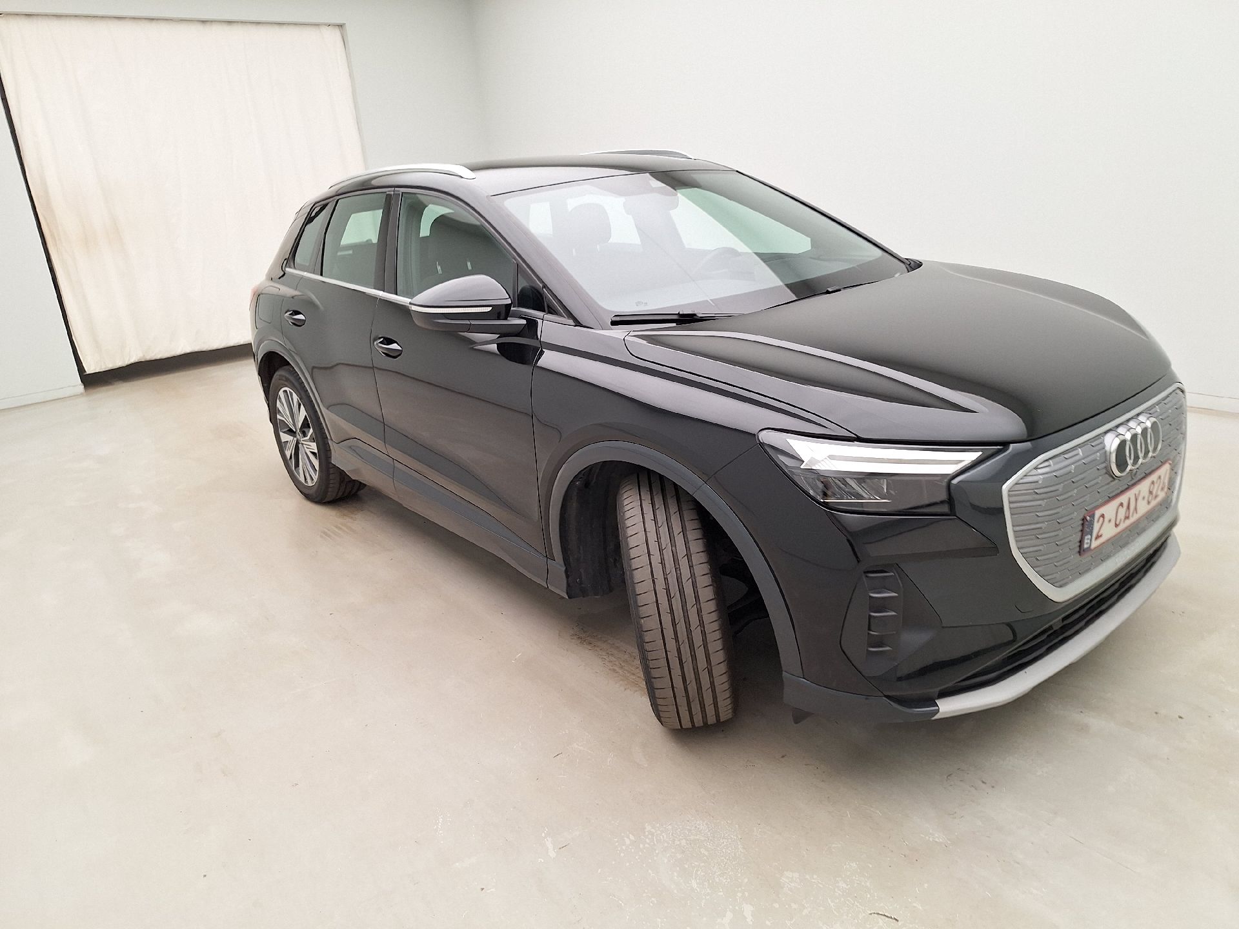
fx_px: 823
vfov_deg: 58.9
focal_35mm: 23
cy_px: 464
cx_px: 620
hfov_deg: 73.9
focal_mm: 5.54
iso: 50
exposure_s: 1/100
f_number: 1.8
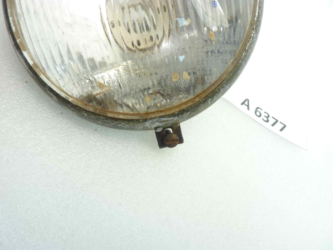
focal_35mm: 25
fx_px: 240
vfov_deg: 54.9
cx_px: 166
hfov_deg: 69.4
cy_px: 125
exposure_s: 1/13
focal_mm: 4.1
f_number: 3.3
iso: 80
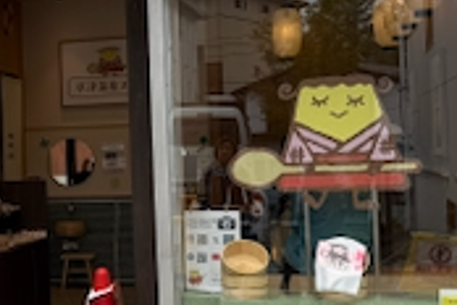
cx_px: -97
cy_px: 155
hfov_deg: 20.6
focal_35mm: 92
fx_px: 1168
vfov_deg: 14.9
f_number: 1.78
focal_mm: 6.76
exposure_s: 1/1271
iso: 80
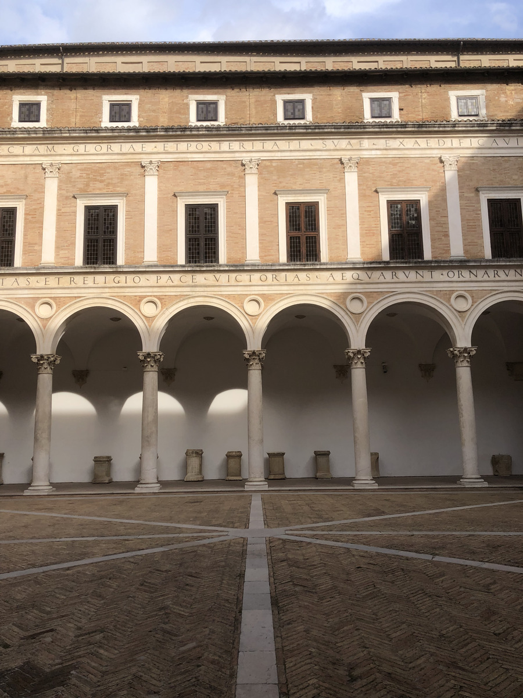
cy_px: 349
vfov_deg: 63.4
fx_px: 564
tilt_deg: +10.2
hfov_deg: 49.7
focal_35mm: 28
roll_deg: +1.9
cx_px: 262
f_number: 1.8
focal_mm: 4
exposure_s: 1/979
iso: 20
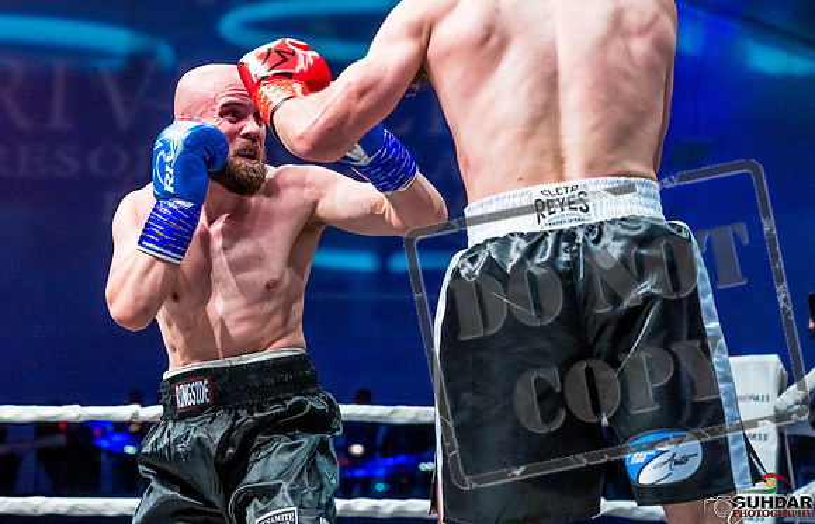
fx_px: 1928
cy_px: 310
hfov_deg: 23.8
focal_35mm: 86
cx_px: 328
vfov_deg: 15.5
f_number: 4
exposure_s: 1/1000
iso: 4000
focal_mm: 70
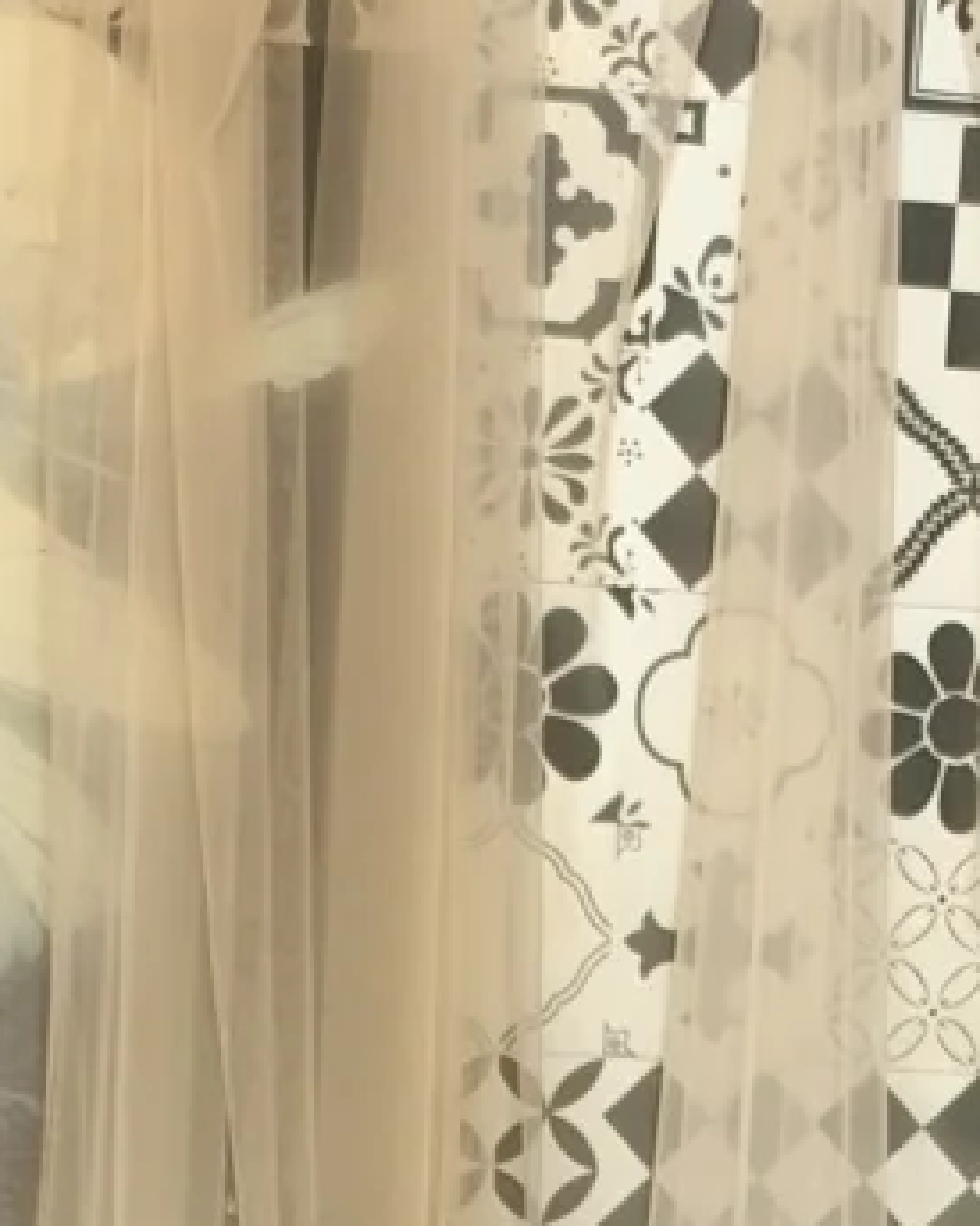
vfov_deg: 13.2
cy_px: 1732
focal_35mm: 139
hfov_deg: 11.1
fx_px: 5042
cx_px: 531
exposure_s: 1/50
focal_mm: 6.93
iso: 500
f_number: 1.48
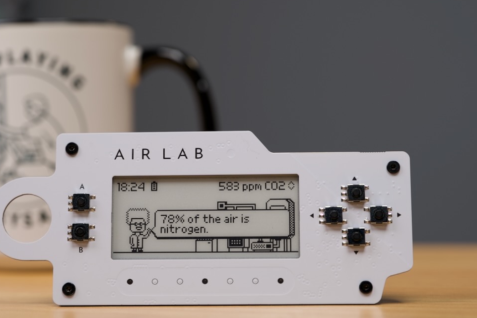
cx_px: 182
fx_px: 1352
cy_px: 185
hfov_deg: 20.0
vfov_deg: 13.4
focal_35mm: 102
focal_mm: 70
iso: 200
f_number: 4
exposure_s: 1/60
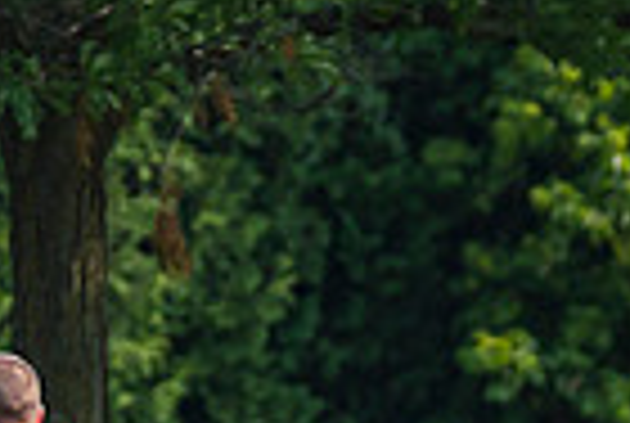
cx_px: -732
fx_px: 27814
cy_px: 632
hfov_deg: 1.3
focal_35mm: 1586
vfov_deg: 0.9
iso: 400
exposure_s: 1/3200
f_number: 3.2
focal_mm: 200
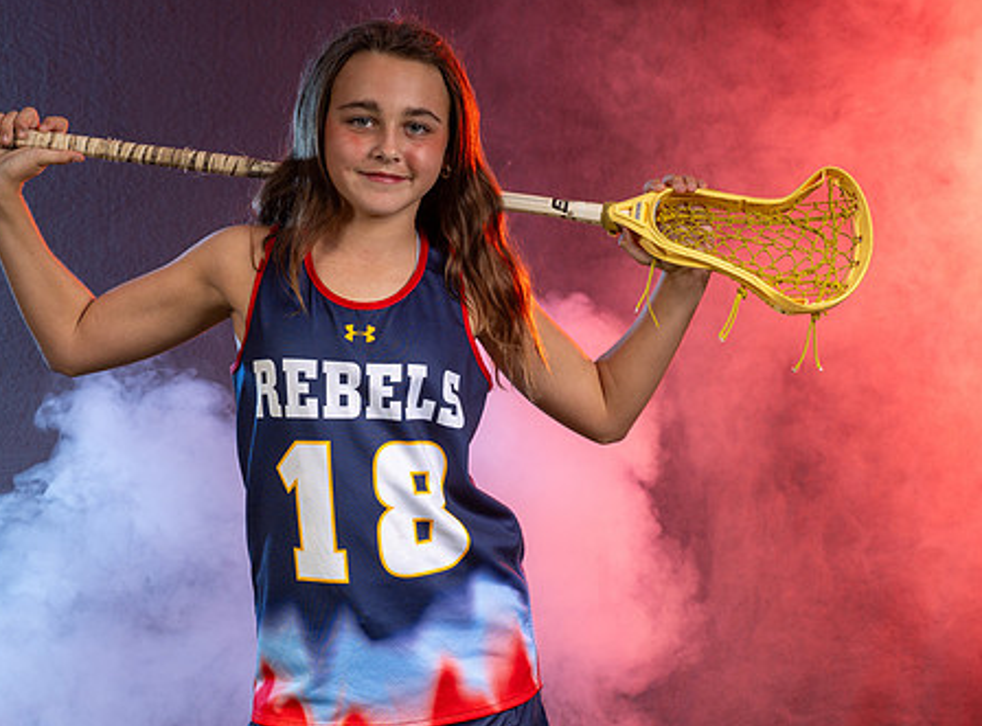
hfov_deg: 12.4
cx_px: 376
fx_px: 4515
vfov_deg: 9.2
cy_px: 442
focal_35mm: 160
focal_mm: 115
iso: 64
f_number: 8
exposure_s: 1/200
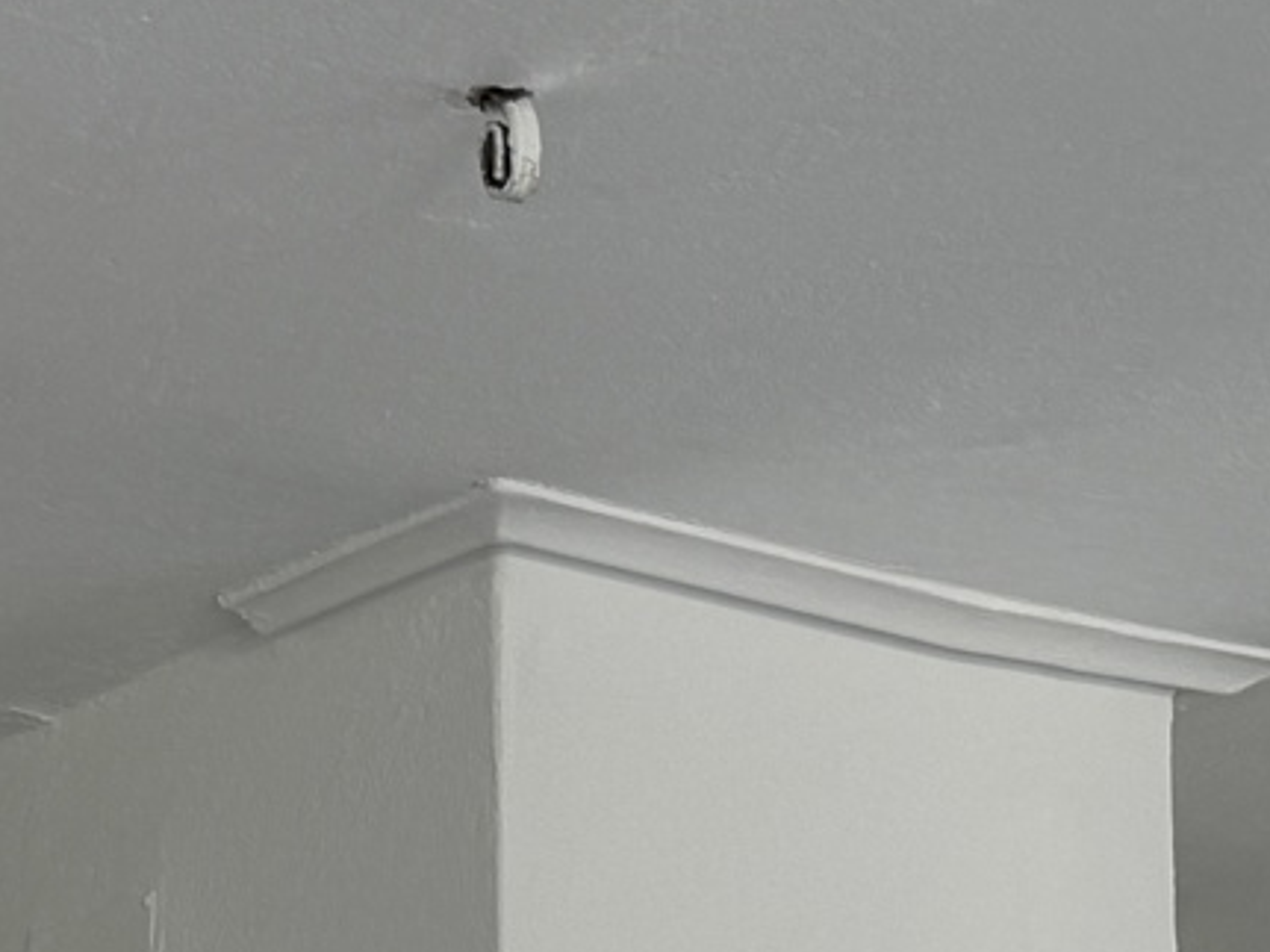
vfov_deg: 12.5
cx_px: -734
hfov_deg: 16.5
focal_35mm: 107
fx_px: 3925
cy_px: 1751
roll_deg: +0.2
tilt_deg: +0.9
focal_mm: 6.76
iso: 80
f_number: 1.78
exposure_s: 1/193
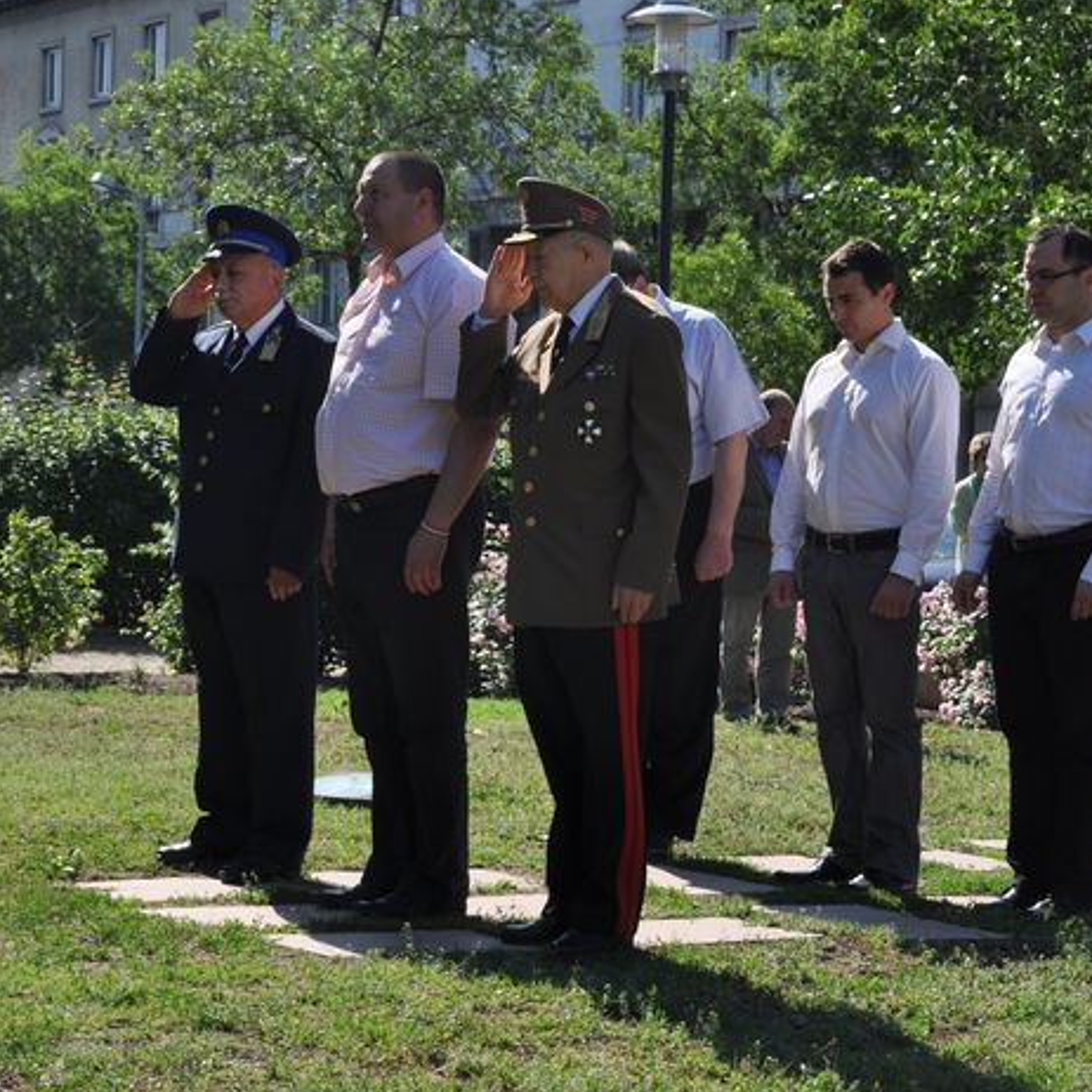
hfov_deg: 18.4
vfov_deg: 18.5
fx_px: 3355
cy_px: 458
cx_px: 380
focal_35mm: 94
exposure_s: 1/320
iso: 200
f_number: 9
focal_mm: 38
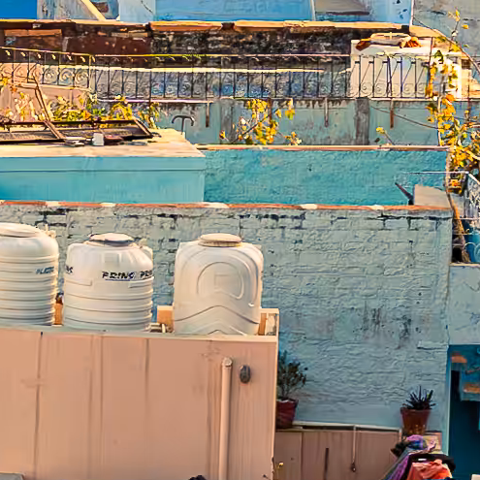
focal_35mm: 1162
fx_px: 18230
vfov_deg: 1.5
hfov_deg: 1.5
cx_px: -679
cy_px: 1317
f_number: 7.1
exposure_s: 1/250
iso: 100
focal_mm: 115
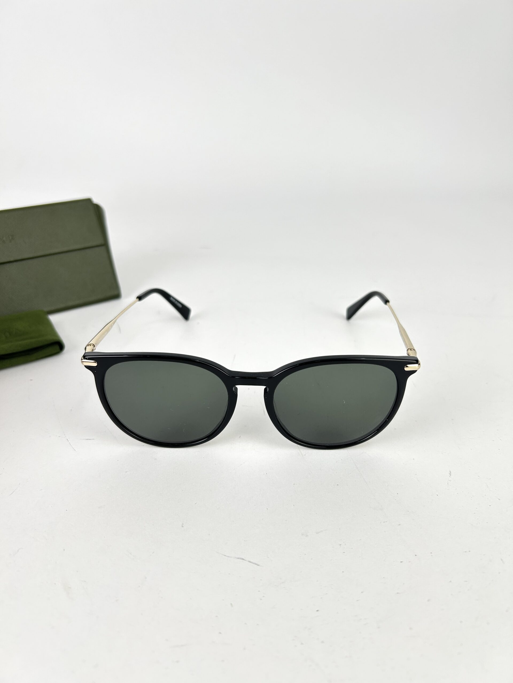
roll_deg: -1.1
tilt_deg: -28.6
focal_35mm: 26
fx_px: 514
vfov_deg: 67.3
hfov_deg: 53.1
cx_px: 256
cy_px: 342
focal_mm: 5.7
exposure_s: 1/116
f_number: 1.5
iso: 32
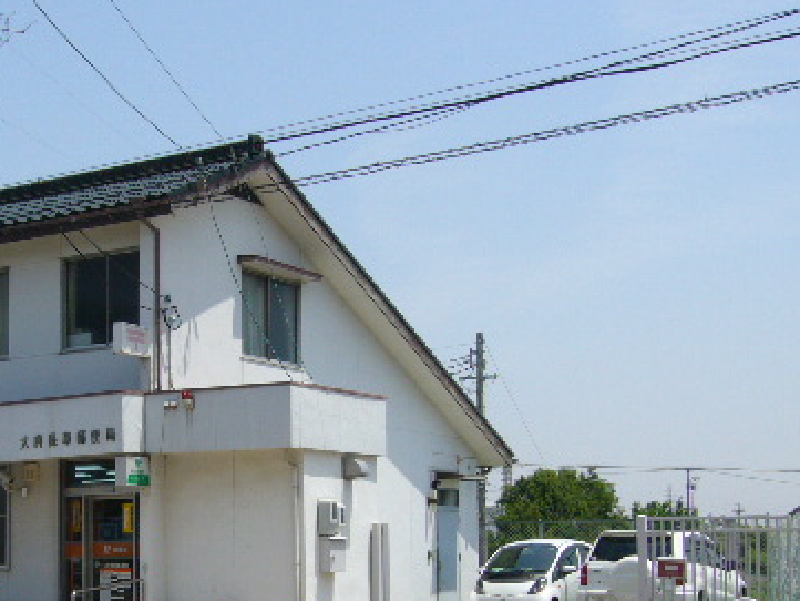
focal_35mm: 62
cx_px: 235
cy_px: 399
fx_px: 1433
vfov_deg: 23.6
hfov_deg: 30.8
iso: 80
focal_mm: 5.8
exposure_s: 1/500
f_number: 5.6
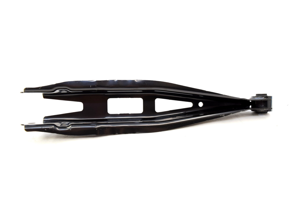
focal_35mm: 27
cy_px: 100
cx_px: 148
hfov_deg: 67.3
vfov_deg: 48.0
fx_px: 223
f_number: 5
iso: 400
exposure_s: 1/100
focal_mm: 18
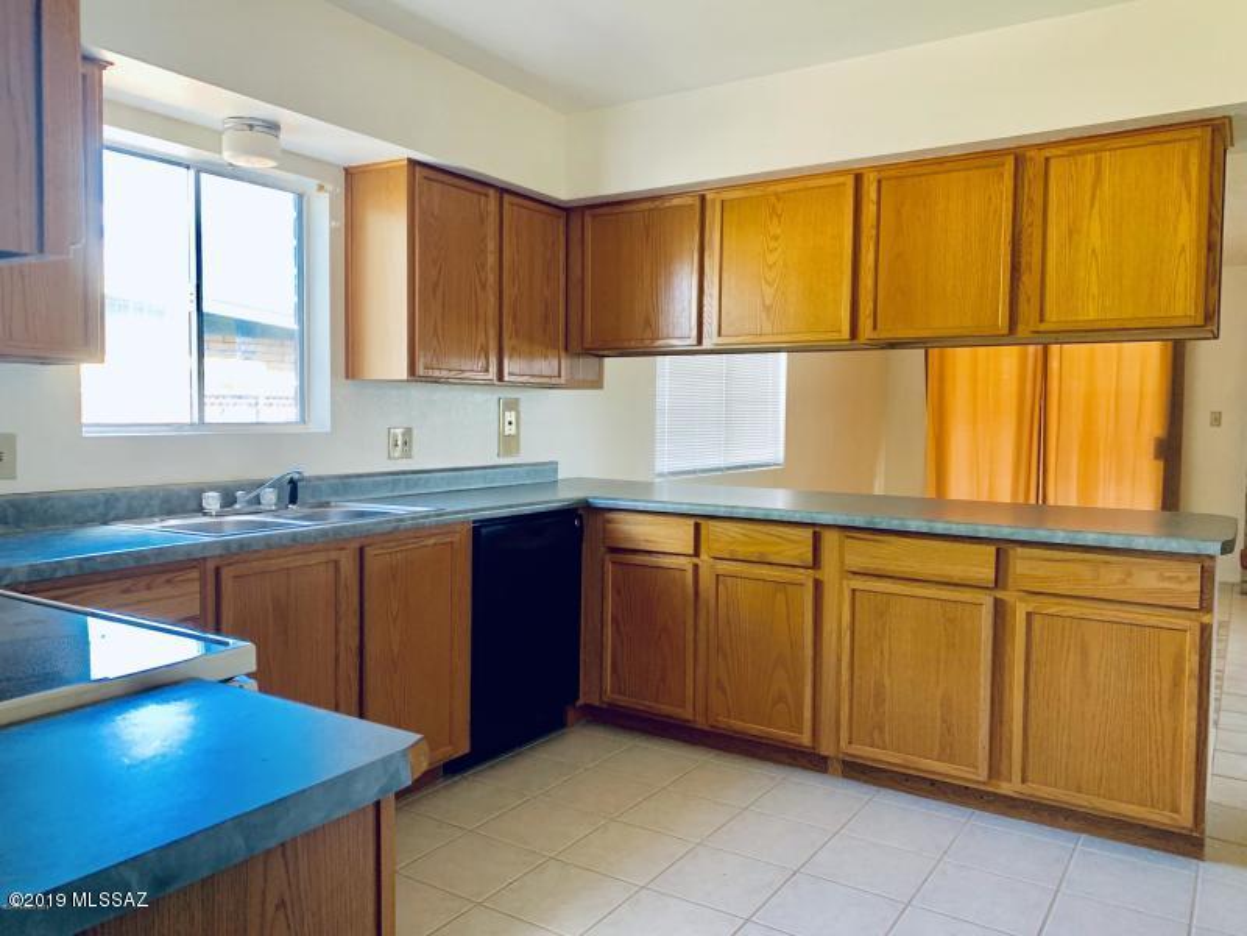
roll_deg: -1.2
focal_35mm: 26
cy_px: 468
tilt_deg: -1.7
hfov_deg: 67.3
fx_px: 937
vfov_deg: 53.1
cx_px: 624
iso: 160
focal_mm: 4.25
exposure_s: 1/60
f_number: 1.8
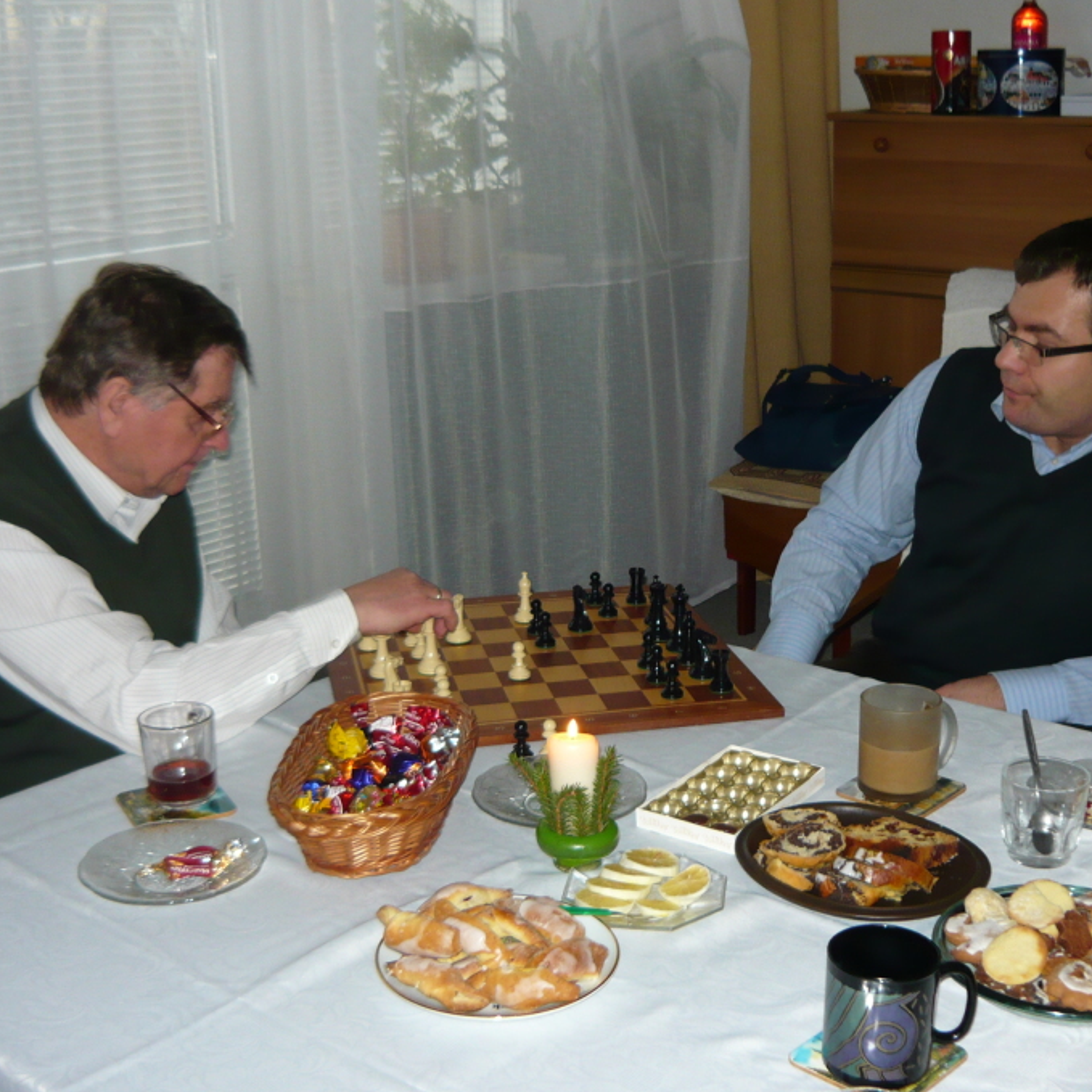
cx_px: 592
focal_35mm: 44
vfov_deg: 38.3
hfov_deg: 38.3
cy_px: 540
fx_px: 1570
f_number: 2.8
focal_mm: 5.5
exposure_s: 1/30
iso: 160
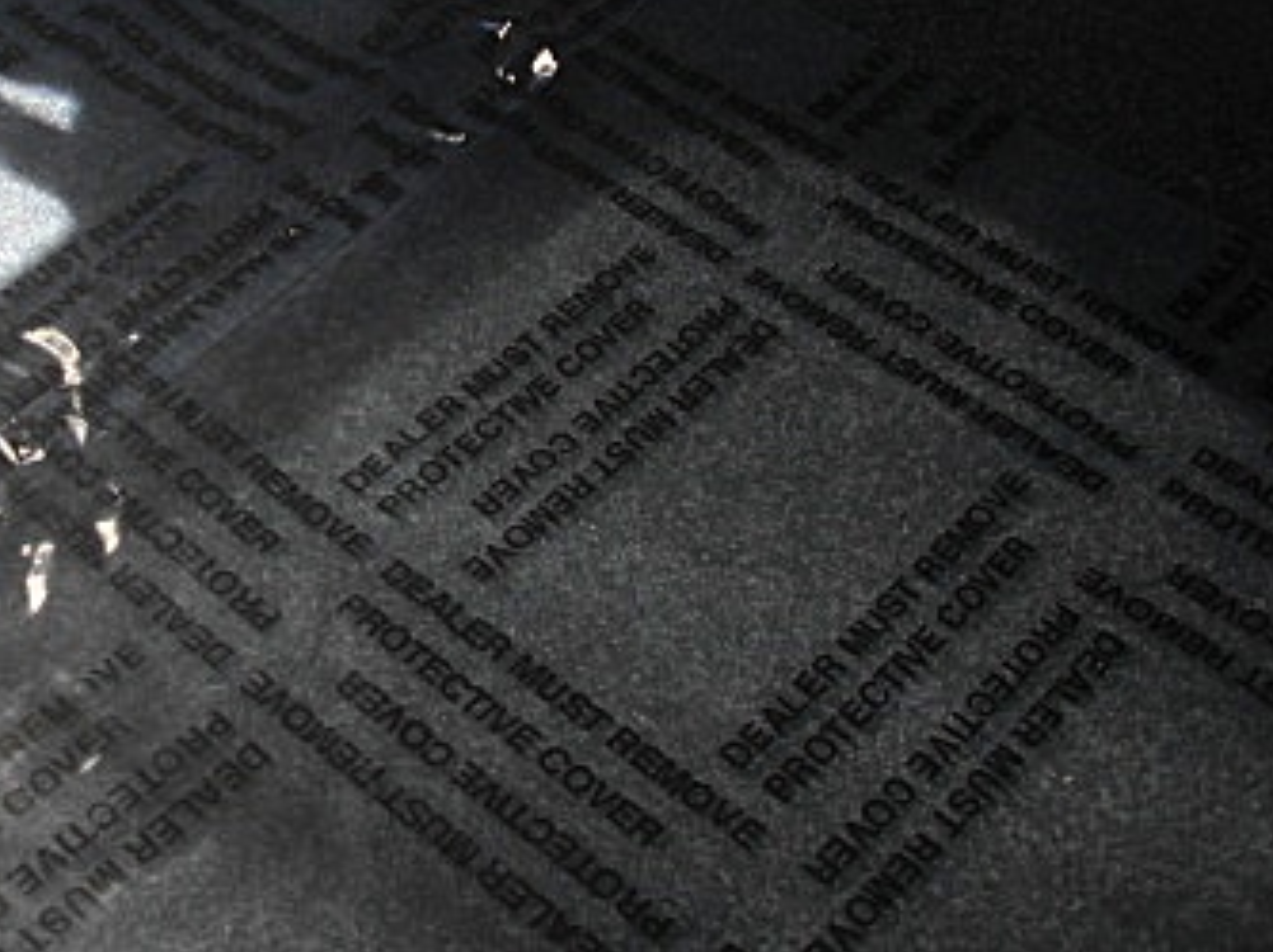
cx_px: 263
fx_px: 2536
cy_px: 286
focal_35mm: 69
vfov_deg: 21.2
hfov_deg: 27.6
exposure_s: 1/80
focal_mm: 6.3
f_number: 2.8
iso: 50
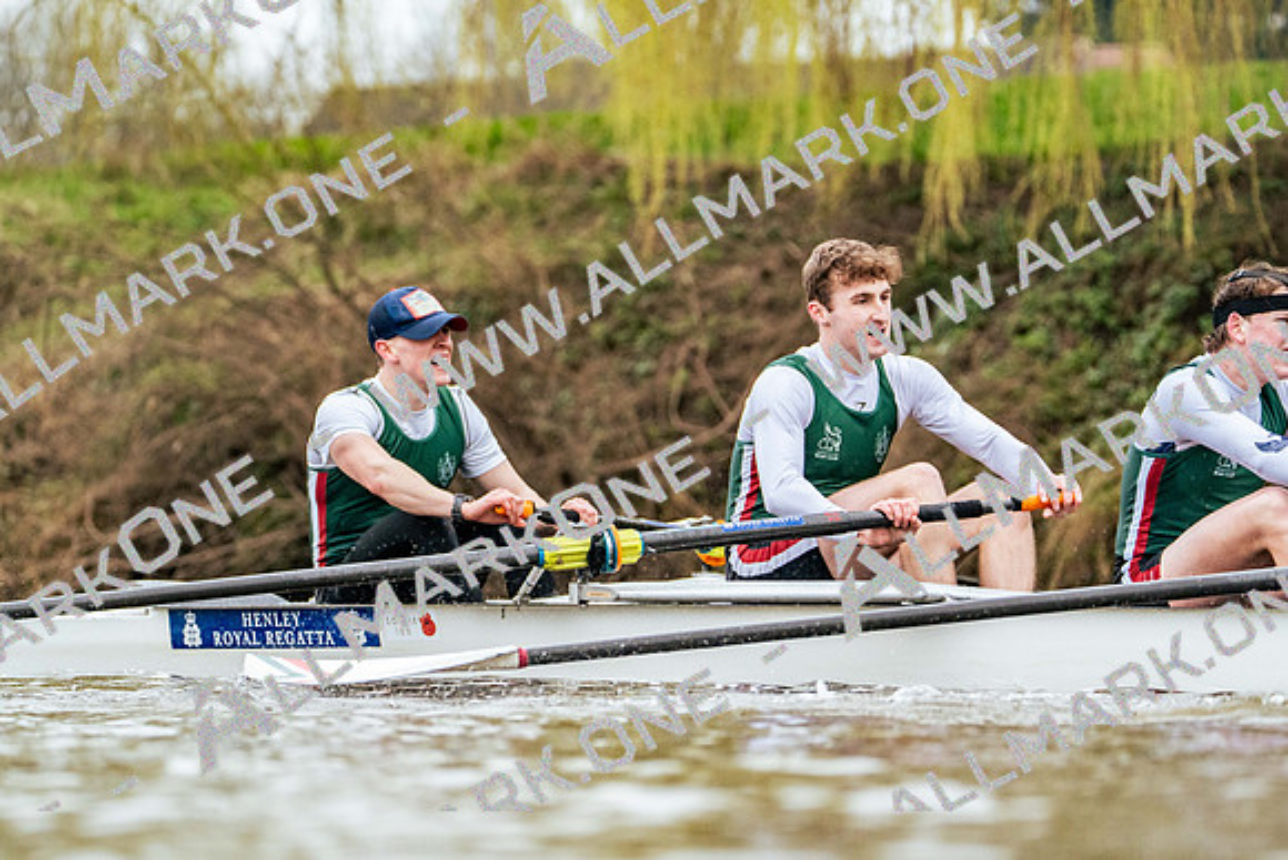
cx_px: 644
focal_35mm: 277
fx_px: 9912
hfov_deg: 7.4
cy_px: 430
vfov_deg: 5.0
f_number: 6.3
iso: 5000
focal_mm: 277
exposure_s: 1/2000
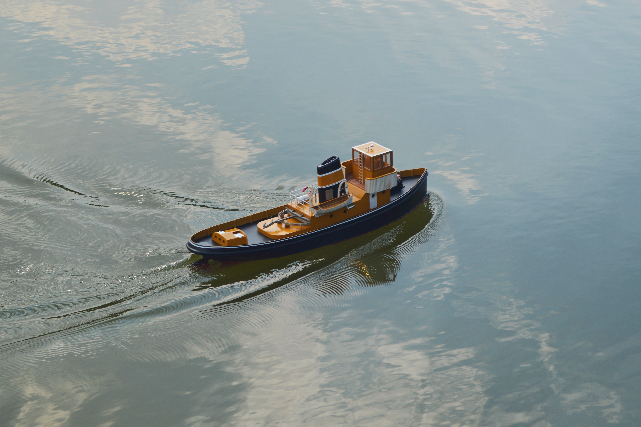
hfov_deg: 24.6
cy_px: 214
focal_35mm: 82
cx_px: 320
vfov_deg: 16.6
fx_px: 1469
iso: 100
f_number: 7.1
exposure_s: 1/200
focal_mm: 55
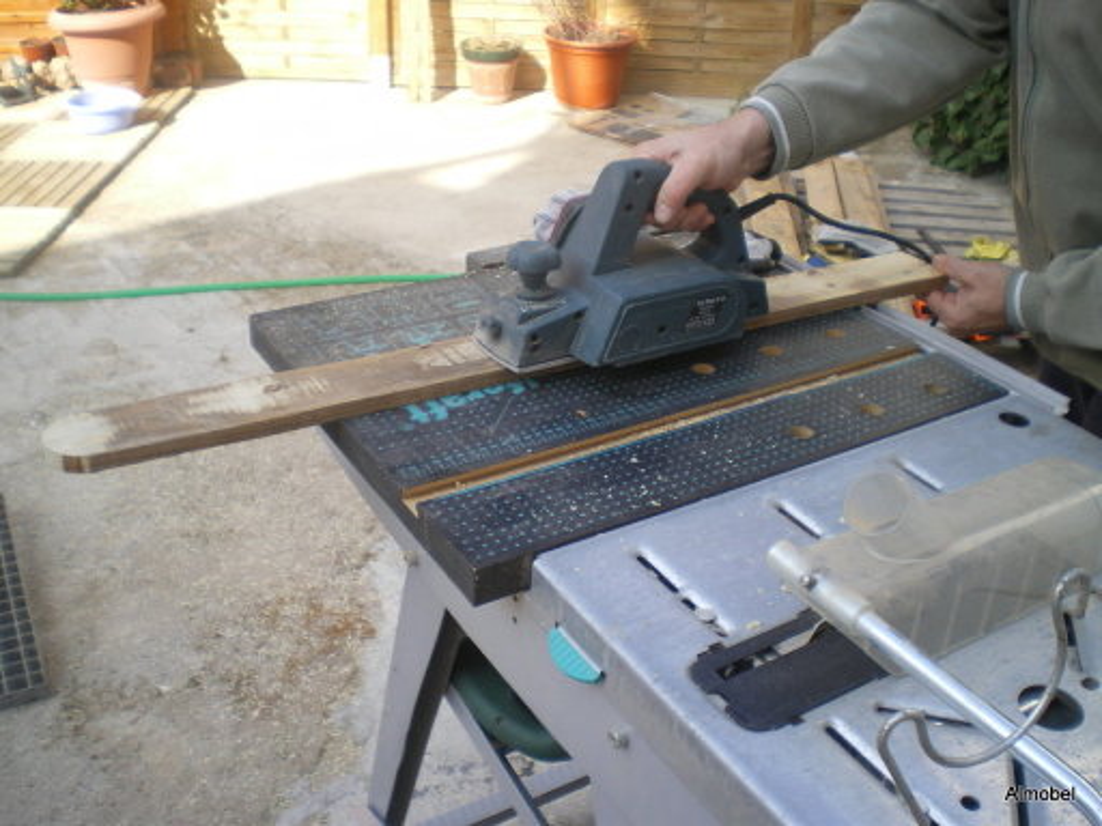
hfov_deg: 51.4
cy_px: 413
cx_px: 551
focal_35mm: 36
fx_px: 1146
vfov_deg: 39.7
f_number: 3.1
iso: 50
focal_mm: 6.3
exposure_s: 1/160
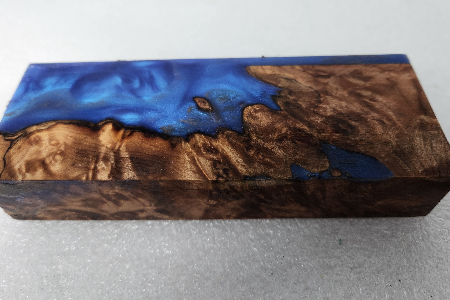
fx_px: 337
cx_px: 232
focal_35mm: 27
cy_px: 120
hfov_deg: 67.4
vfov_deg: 47.6
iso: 64
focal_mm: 5.4
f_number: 1.8
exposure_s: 1/120
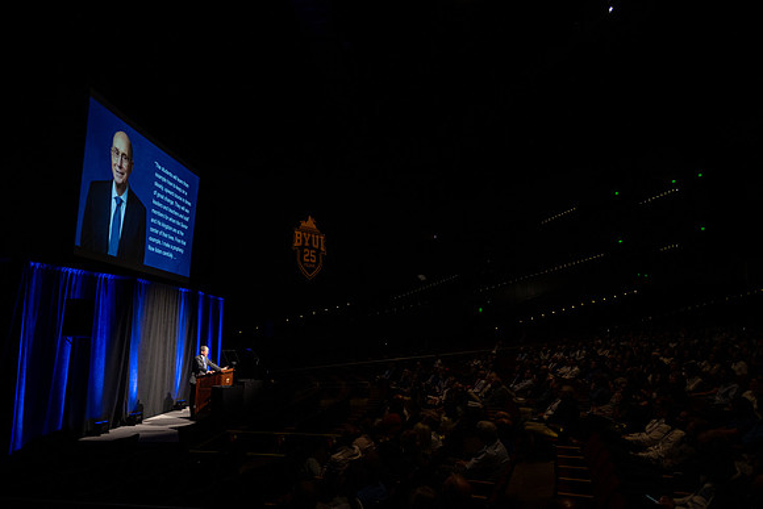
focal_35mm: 24
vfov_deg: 53.2
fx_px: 509
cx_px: 382
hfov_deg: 73.7
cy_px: 254
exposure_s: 1/160
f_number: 2.8
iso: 1000
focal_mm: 24
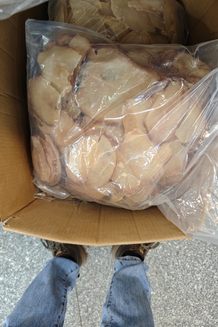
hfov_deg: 53.1
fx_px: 218
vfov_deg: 73.7
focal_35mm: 24
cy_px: 164
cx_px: 117
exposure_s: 1/100
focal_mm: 6.68
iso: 160
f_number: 1.42
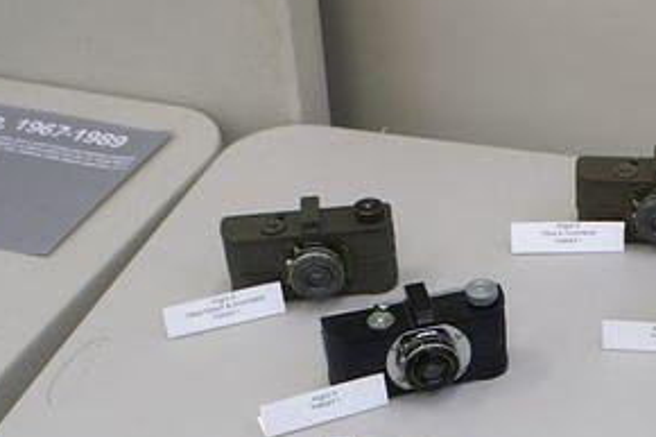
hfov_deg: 22.9
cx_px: 620
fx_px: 1566
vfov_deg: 15.6
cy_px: 446
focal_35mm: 86
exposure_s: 1/50
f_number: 4.5
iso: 400
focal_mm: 26
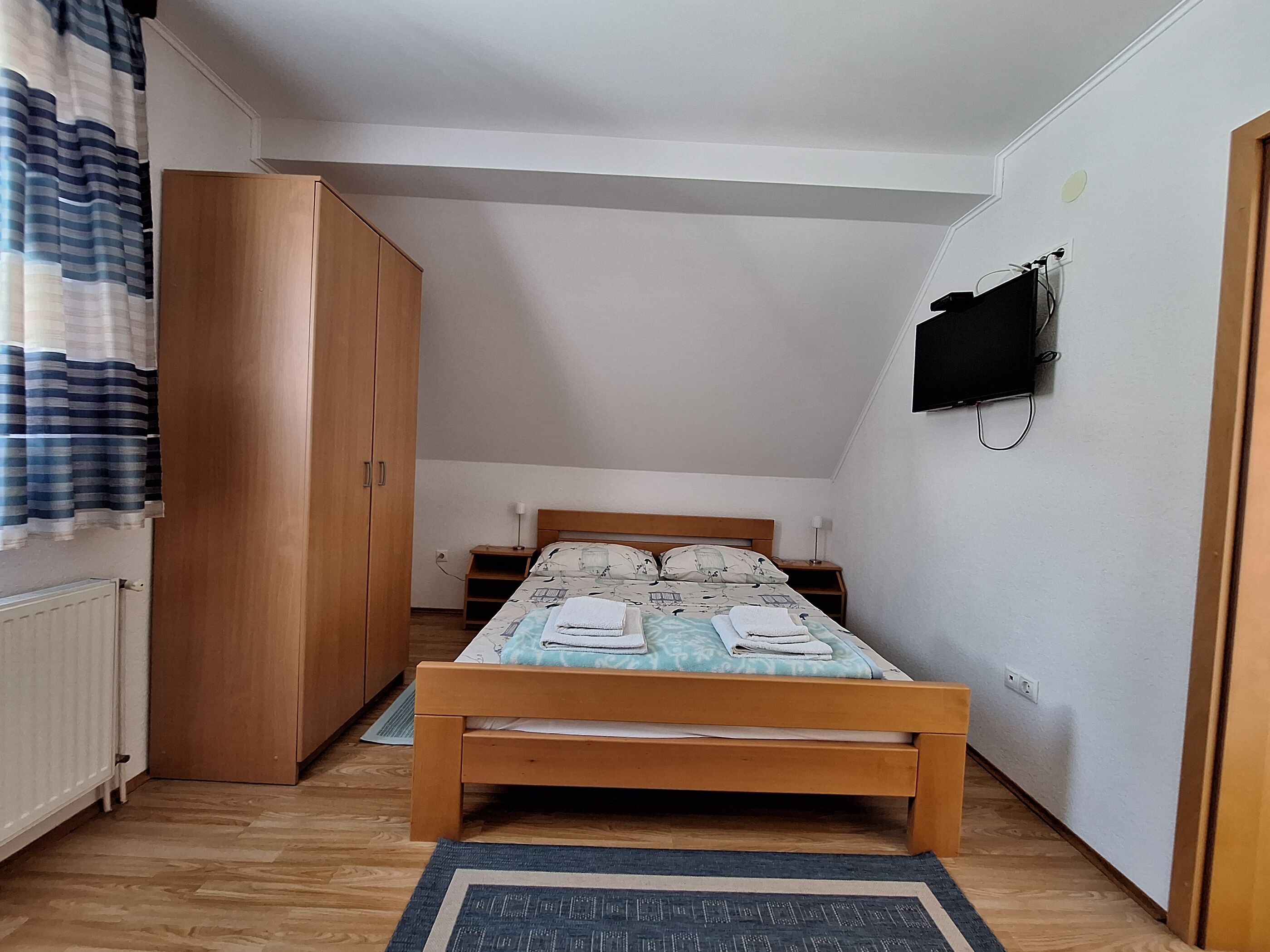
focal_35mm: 13
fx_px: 477
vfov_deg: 89.9
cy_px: 476
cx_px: 635
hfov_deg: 106.2
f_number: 2.2
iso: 200
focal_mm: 1.74
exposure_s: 1/50
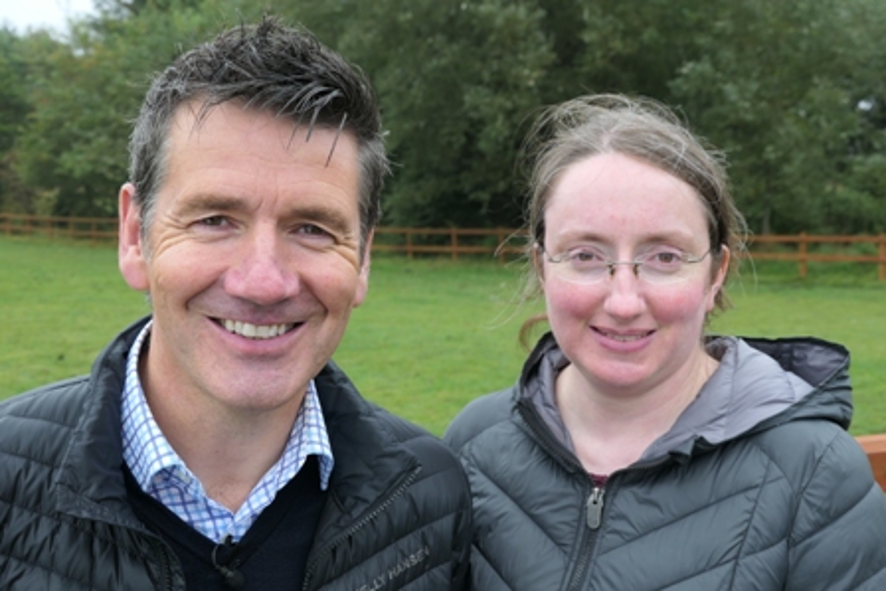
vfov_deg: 27.0
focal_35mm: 50
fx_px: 1231
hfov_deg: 39.6
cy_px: 296
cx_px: 443
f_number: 4.2
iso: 125
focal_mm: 18.2
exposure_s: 1/80
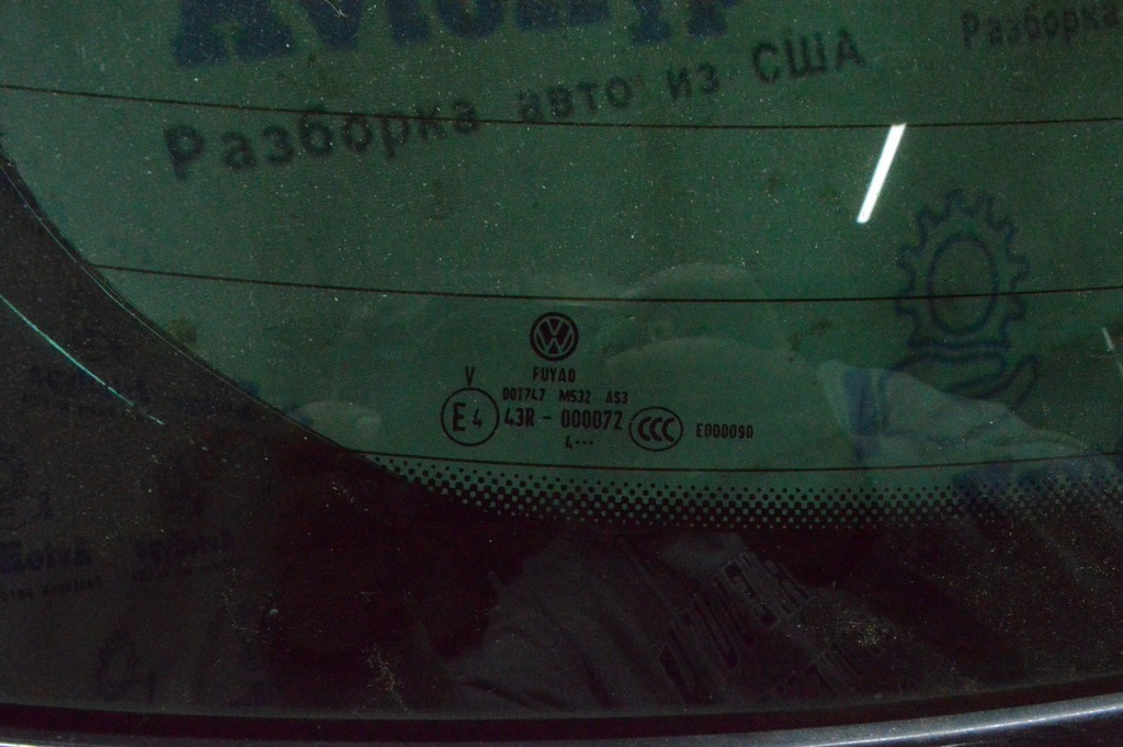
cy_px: 374
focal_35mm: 30
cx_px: 562
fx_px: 935
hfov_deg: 62.0
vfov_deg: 43.5
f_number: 22
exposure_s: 1/50
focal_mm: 20
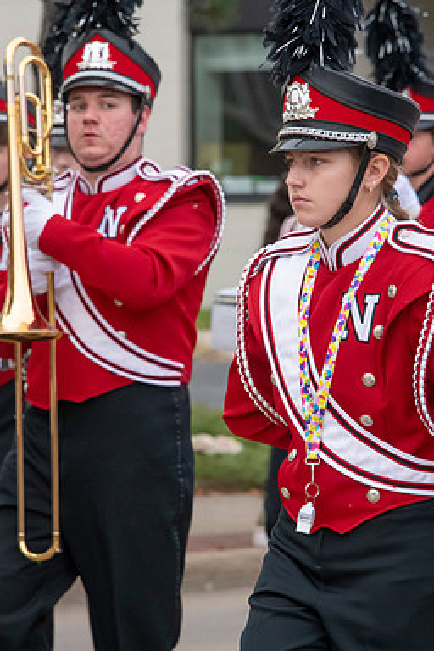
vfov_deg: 4.6
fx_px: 8191
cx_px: 220
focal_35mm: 453
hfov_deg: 3.0
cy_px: 325
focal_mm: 300
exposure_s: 1/320
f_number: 11
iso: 3200
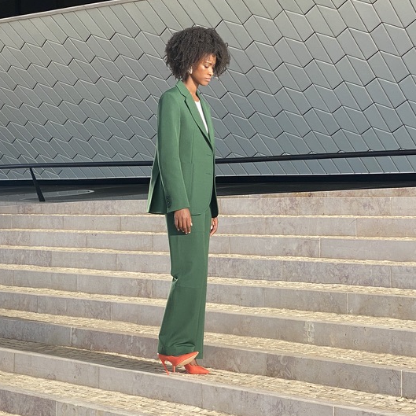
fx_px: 1210
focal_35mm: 89
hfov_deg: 19.5
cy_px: 149
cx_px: 191
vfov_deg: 19.5
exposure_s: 1/1020
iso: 20
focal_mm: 6
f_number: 2
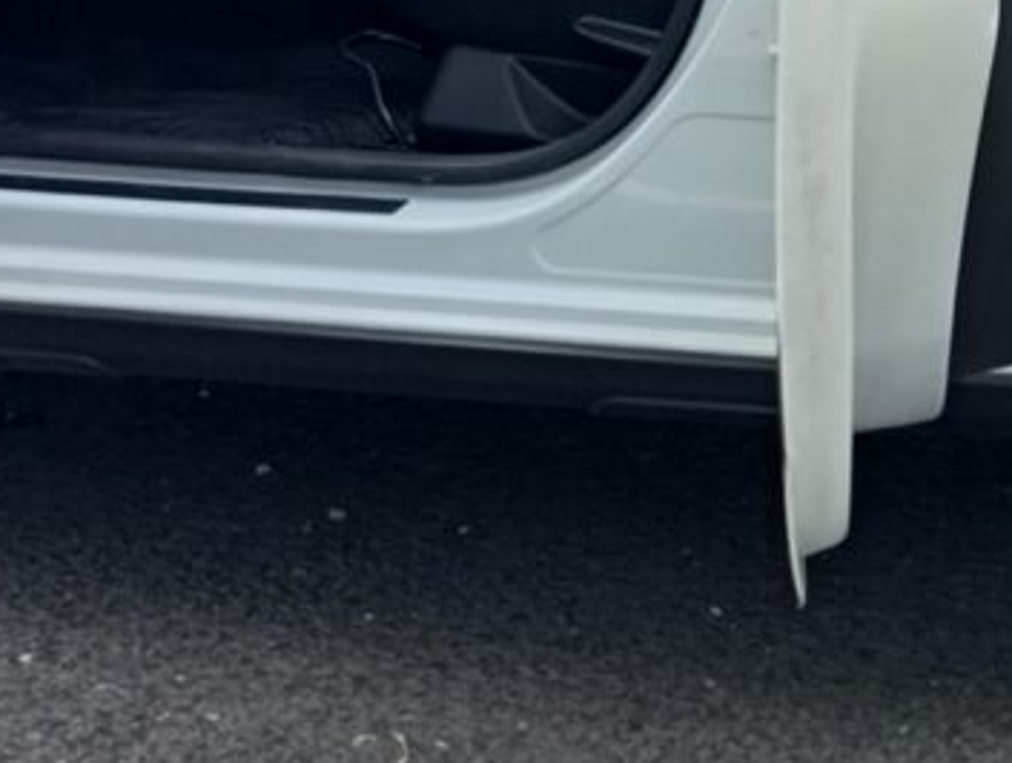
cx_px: 1889
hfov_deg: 11.0
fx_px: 4891
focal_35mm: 167
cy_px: -620
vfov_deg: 8.6
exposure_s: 1/255
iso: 50
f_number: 1.6
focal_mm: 6.14
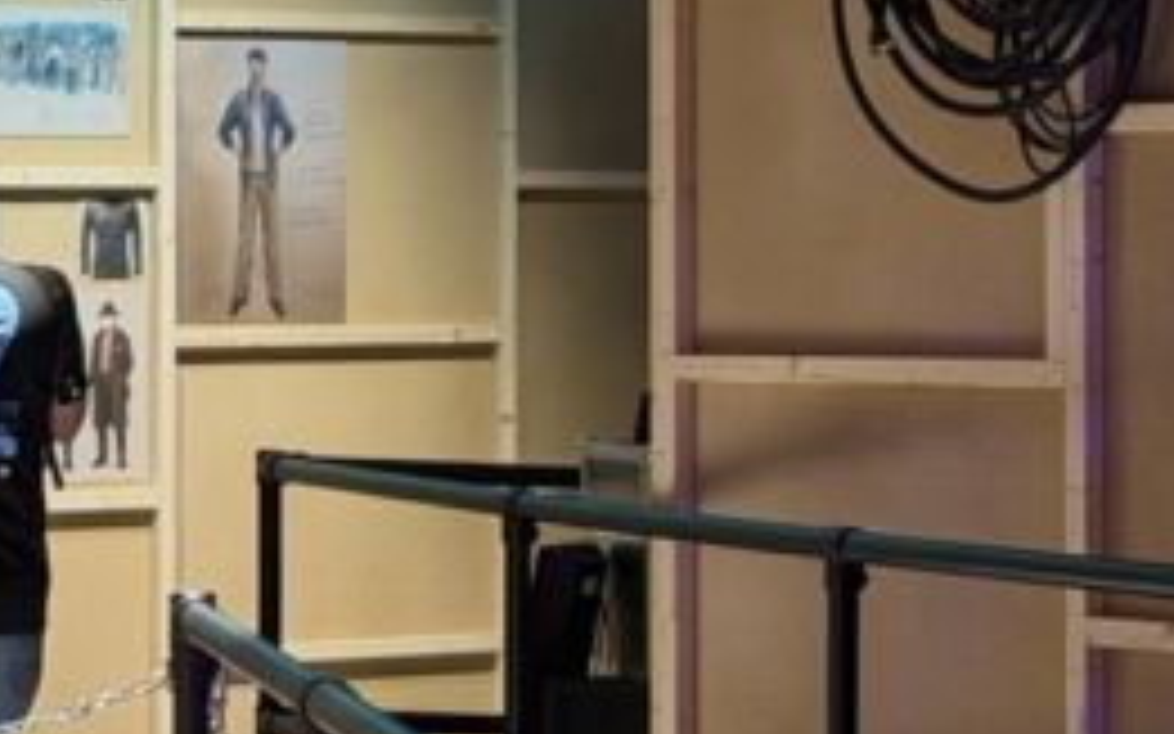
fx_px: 6398
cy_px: 167
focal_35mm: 200
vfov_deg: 6.6
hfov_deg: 10.5
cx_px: 418
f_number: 1.78
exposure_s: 1/50
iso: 160
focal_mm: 6.76
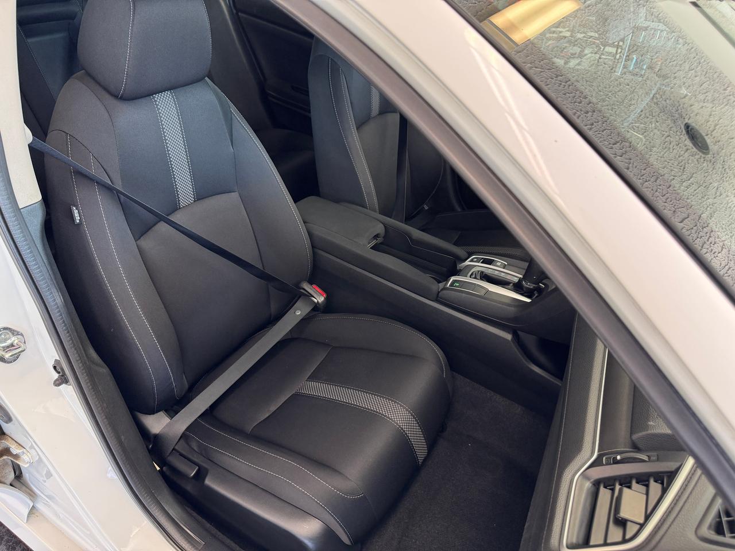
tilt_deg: -35.4
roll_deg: -5.2
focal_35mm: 24
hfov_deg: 71.6
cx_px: 368
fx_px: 510
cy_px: 276
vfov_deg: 56.8
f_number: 1.78
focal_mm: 6.76
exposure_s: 1/60
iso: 200
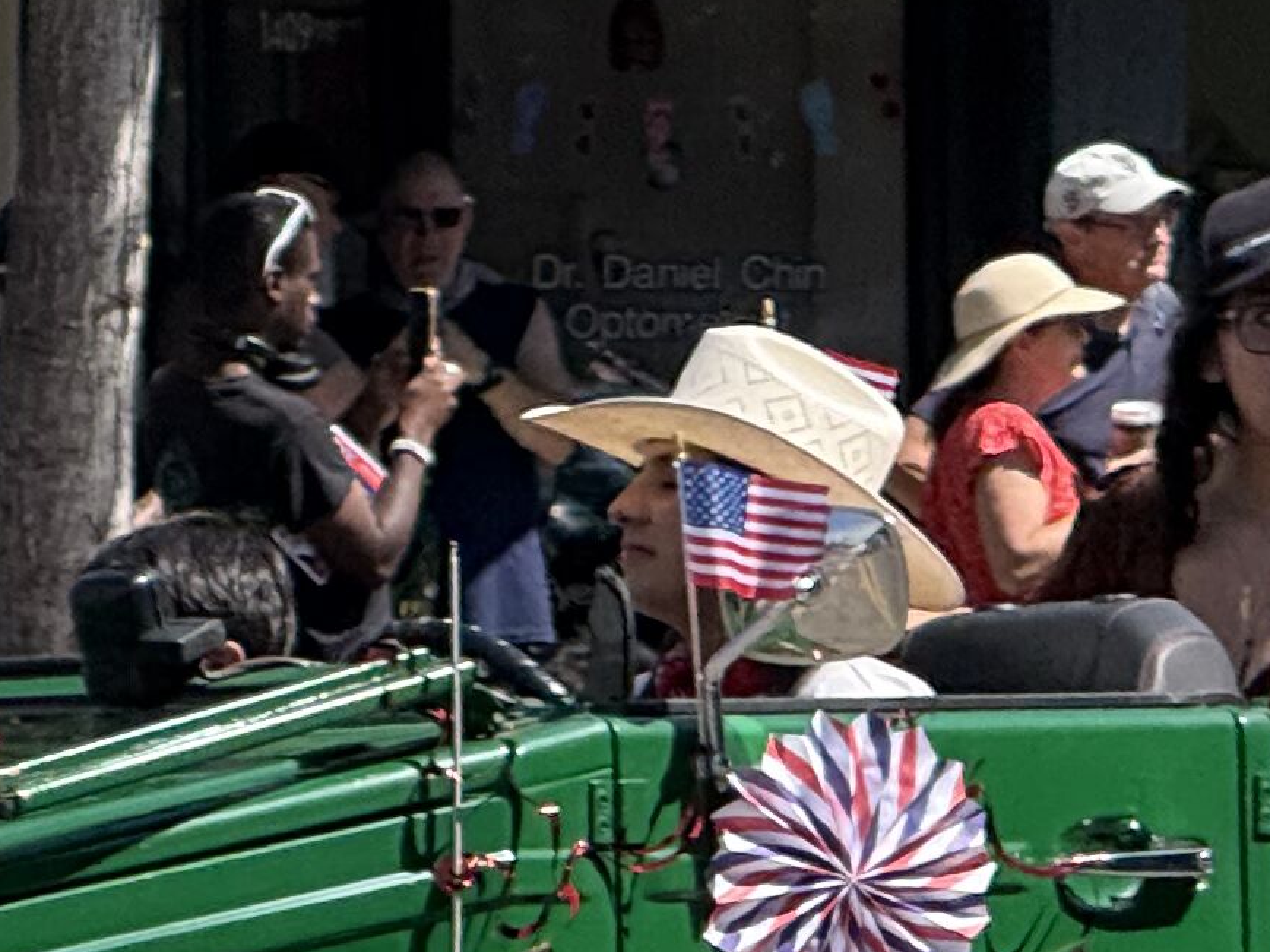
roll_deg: +0.8
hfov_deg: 3.6
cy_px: 1236
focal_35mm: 557
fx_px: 20427
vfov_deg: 2.7
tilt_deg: -2.8
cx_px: 510
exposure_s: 1/903
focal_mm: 15.66
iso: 64
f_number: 2.8
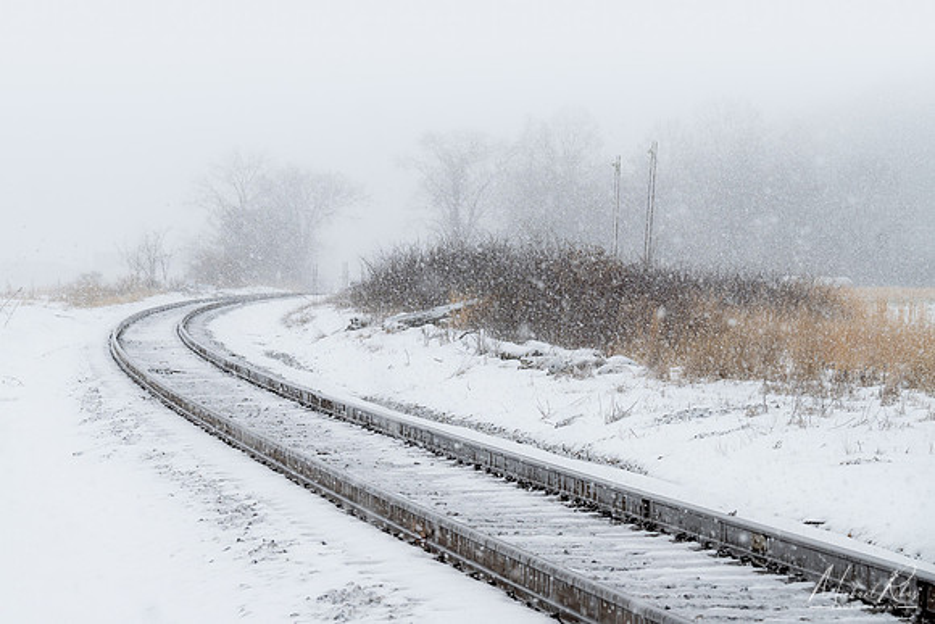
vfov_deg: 9.6
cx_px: 407
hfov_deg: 14.4
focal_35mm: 142
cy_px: 273
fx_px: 3695
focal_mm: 84
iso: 125
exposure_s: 1/125
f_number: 8
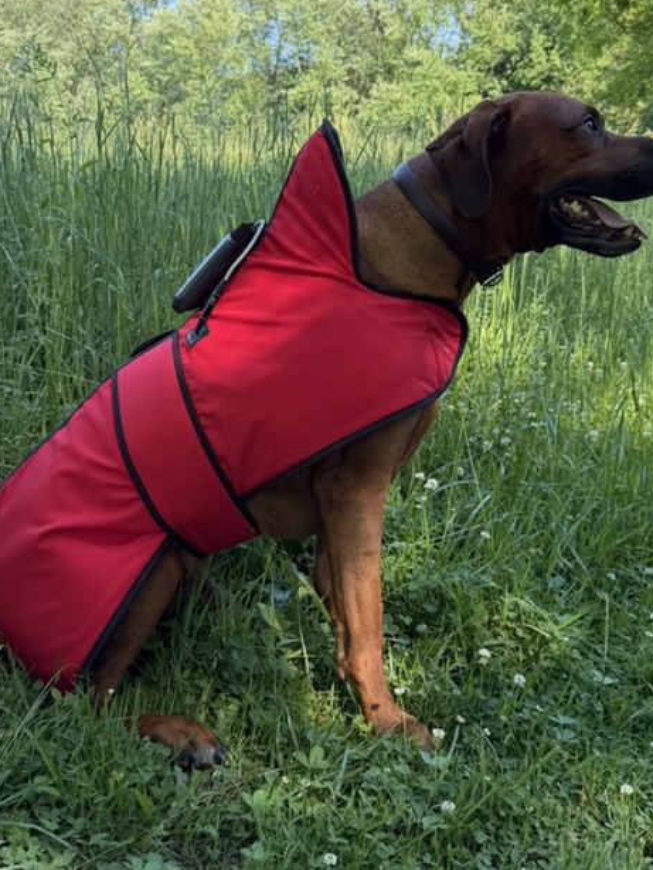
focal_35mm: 40
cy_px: 398
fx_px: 1005
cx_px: 288
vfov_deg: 46.7
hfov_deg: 35.9
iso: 80
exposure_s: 1/571
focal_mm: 6.76
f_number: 1.78
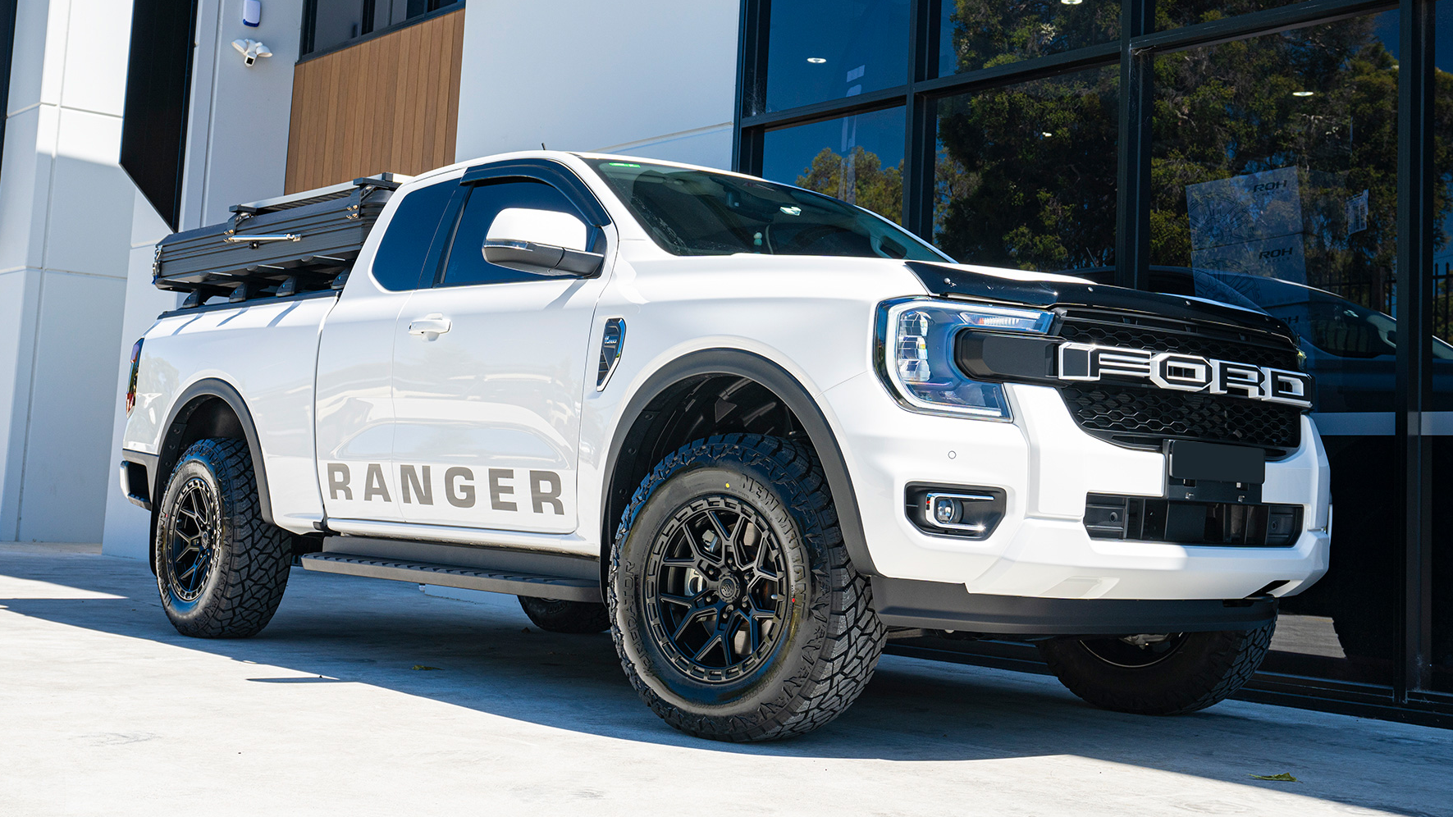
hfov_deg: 59.5
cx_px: 726
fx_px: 1271
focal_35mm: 33
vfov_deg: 35.6
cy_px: 404
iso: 100
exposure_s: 1/160
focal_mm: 31
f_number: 6.3
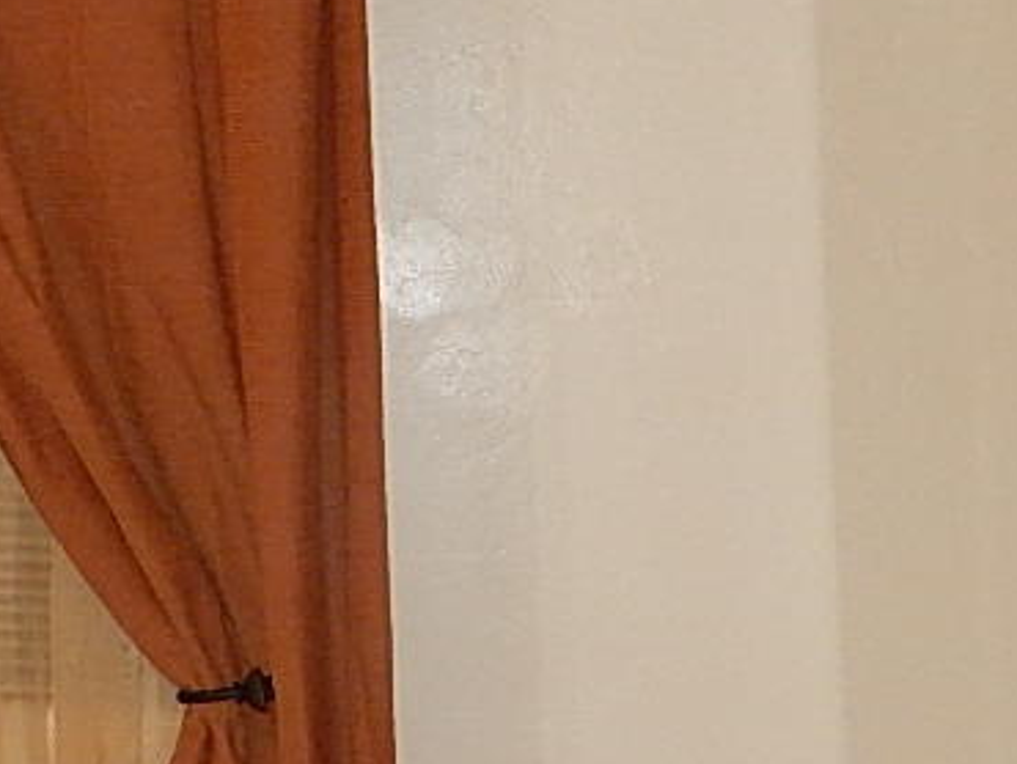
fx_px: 3175
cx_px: -638
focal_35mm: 108
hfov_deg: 16.2
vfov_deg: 13.6
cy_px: 88
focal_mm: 4.5
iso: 220
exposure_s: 1/30
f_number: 3.4
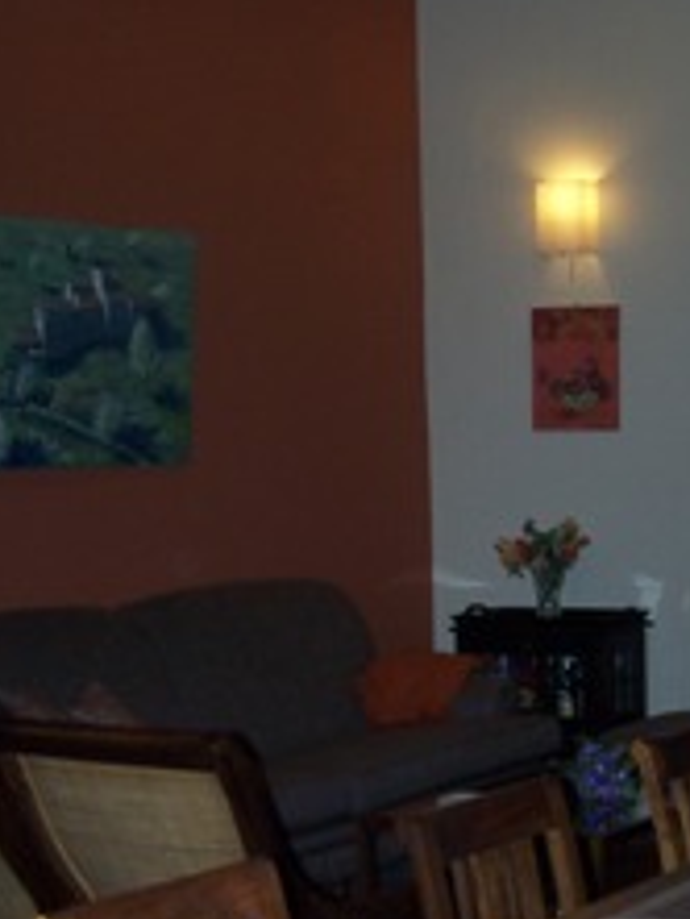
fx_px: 2044
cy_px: 711
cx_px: 399
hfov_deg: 19.1
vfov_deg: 25.0
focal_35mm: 77
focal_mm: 6.3
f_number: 2.8
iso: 80
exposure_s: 1/60
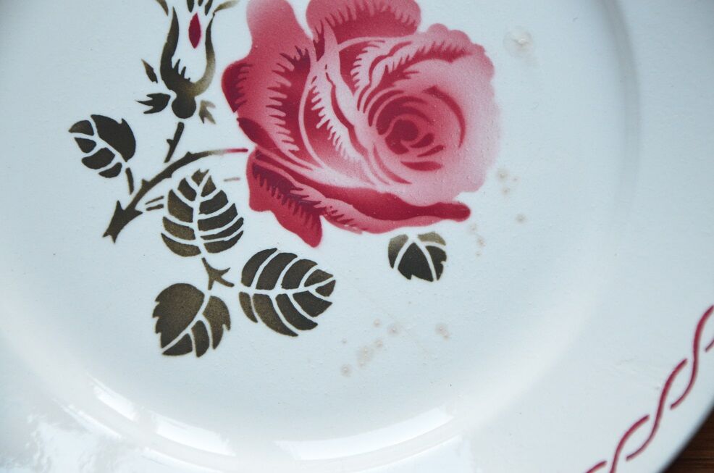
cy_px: 236
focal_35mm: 135
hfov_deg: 15.2
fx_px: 2672
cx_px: 357
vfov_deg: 10.1
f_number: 5.6
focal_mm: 90
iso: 1600
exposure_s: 1/125
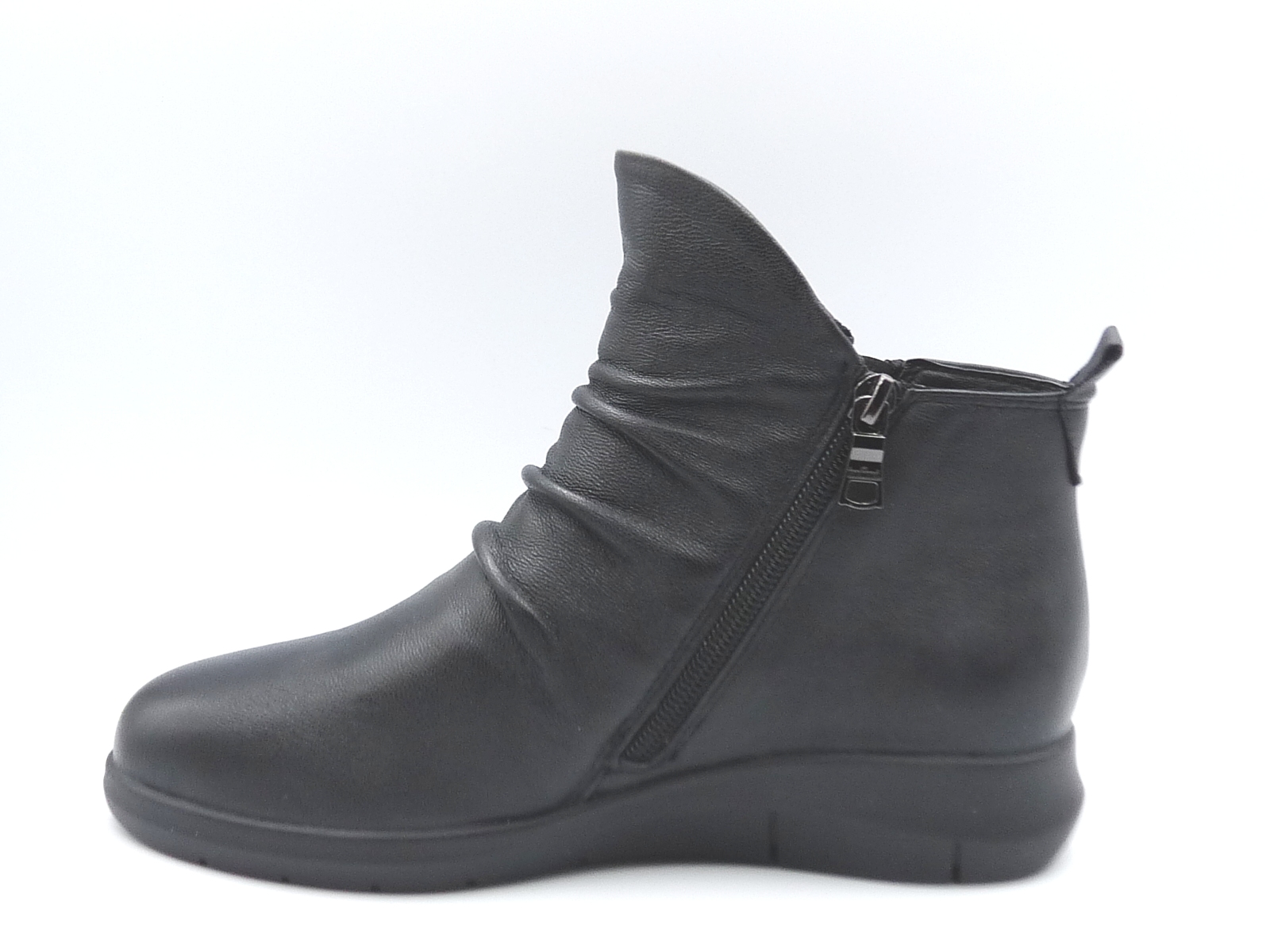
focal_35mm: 49
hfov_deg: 38.9
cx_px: 635
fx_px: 1798
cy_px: 476
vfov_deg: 29.7
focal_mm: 4.8
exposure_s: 1/160
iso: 100
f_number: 4
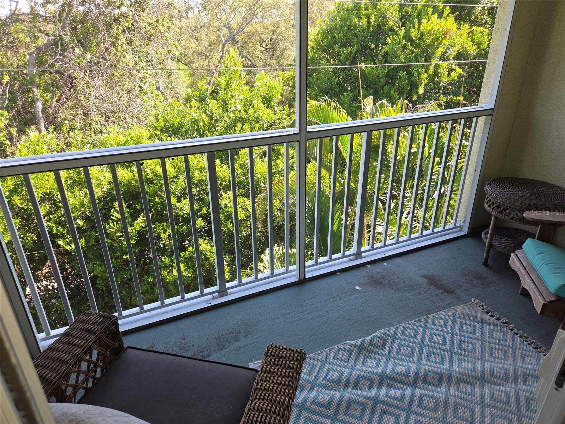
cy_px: 212
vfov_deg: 58.9
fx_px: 375
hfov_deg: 73.9
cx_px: 282
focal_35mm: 23
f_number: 1.8
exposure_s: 1/120
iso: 32
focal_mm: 5.4
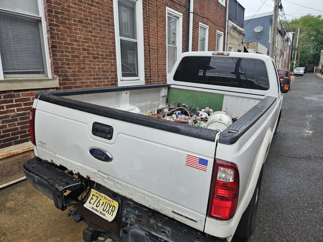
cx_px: 162
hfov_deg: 73.9
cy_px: 121
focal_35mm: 23
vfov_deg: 58.9
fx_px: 215
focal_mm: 5.4
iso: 25
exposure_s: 1/205
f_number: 1.8
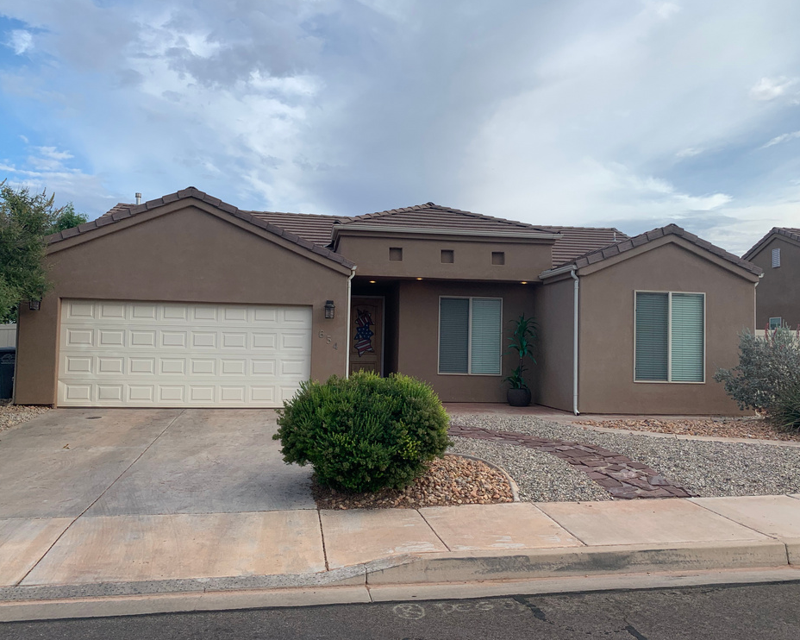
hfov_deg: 62.2
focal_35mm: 28
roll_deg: -1.7
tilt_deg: +3.9
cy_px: 326
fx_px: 663
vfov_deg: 51.5
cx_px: 401
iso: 25
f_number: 1.8
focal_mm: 4.25
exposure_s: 1/1250
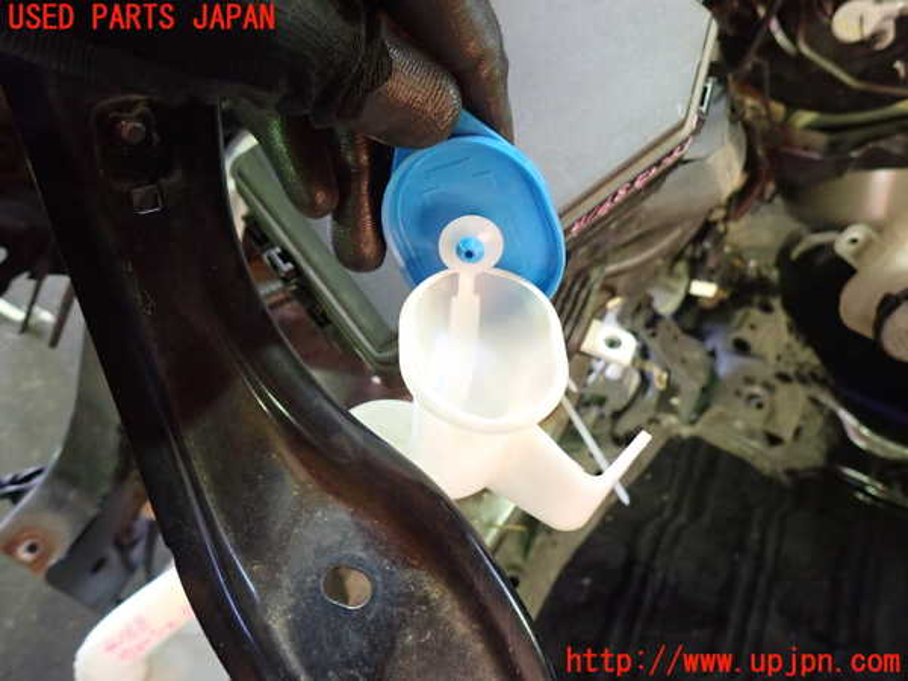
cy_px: 340
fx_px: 656
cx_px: 454
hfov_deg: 69.4
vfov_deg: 54.9
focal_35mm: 25
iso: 500
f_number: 2
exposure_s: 1/30
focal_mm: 4.5
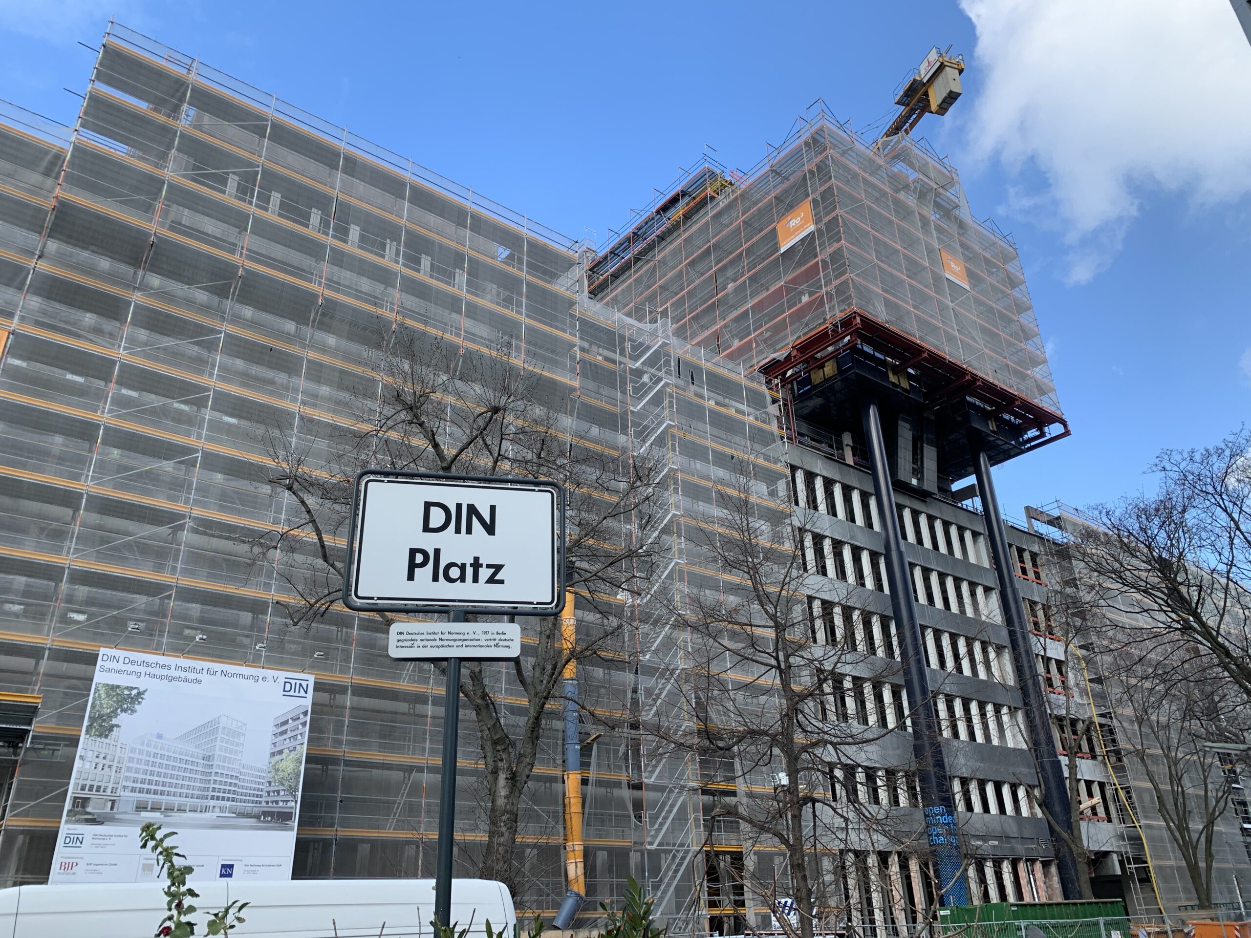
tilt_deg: +26.2
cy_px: 469
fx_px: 940
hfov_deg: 67.3
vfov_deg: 53.1
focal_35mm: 26
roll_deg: +1.7
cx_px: 626
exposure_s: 1/558
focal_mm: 4.25
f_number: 1.8
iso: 25
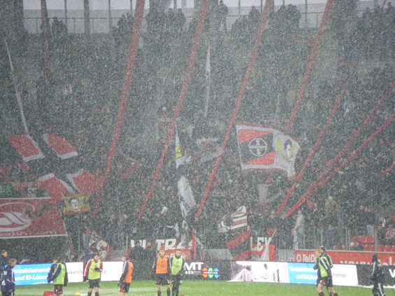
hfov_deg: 7.5
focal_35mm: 266
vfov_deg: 5.6
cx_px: 198
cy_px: 148
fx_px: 3033
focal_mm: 44.1
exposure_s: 1/100
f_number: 5.4
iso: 800
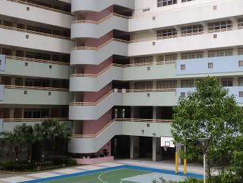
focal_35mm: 66
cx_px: 121
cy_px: 72
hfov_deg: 29.4
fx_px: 464
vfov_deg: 22.2
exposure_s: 1/183
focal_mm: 4.28
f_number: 2.4
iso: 64
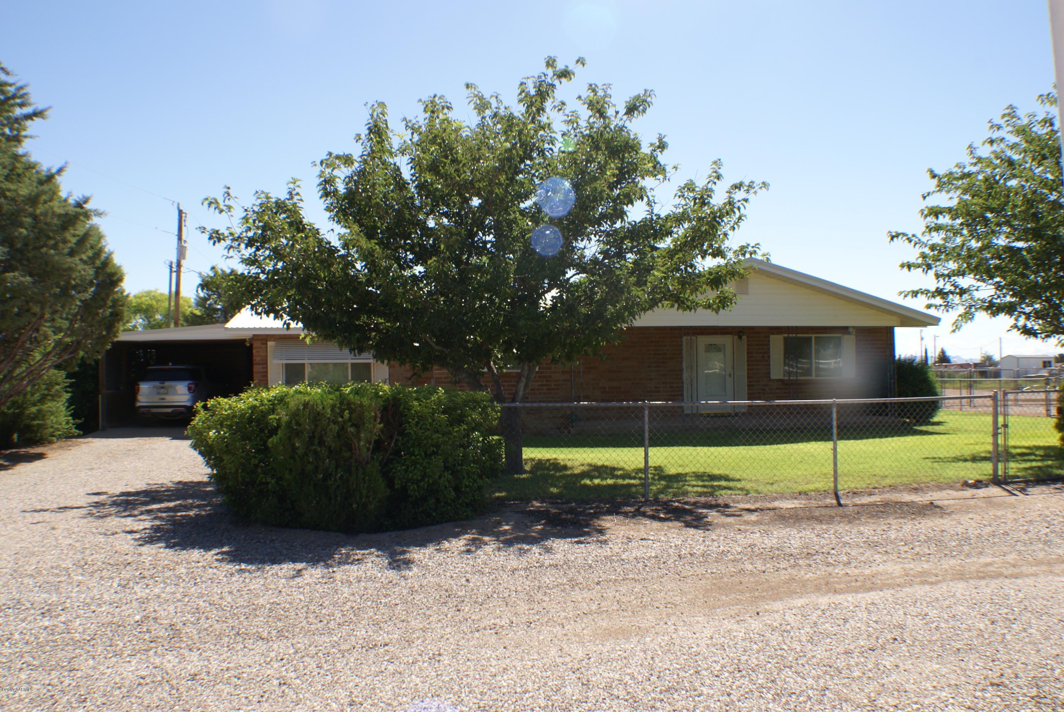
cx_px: 532
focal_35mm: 39
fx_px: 1154
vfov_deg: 34.3
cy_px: 356
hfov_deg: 49.5
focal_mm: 26
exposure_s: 1/80
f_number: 11
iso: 100
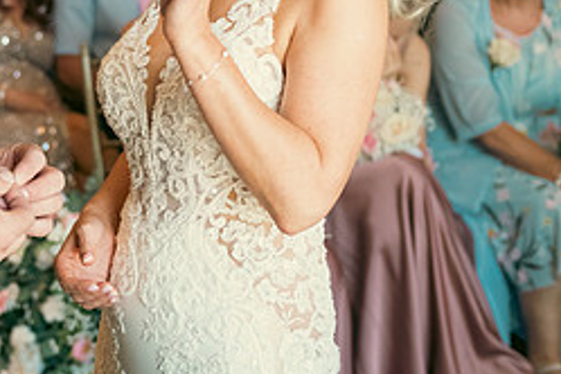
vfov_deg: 11.2
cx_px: -9
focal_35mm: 121
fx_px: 1885
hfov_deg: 16.5
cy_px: -24
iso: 1000
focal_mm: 52
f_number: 3.5
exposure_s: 1/160
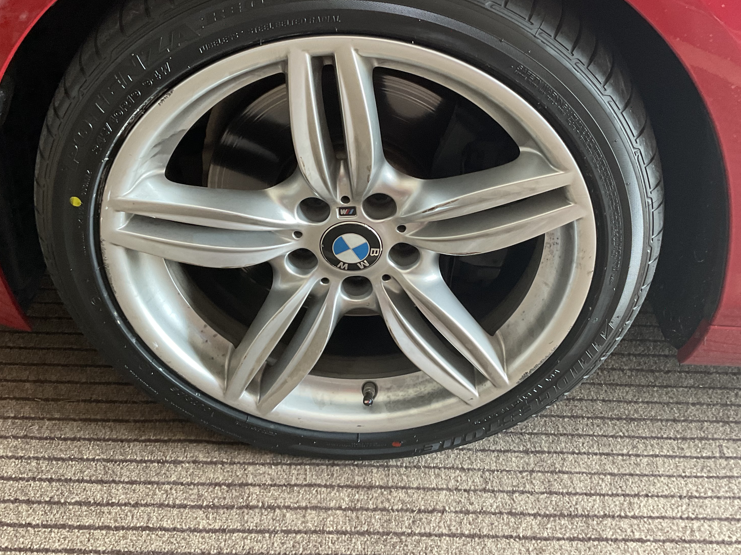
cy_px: 216
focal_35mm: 40
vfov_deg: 35.8
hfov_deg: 46.8
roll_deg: -4.0
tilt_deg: -35.3
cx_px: 395
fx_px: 856
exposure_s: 1/60
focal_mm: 3
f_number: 1.8
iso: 160
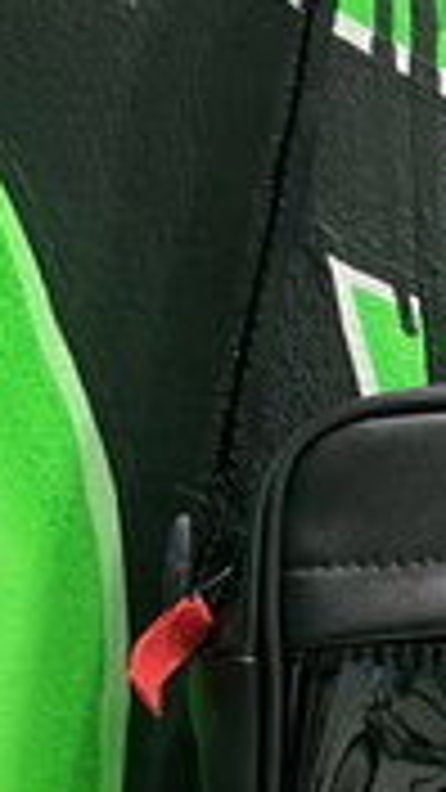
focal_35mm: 86
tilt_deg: +4.6
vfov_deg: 24.5
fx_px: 1808
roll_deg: +3.5
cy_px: 578
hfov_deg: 13.5
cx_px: 608
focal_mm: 5.1
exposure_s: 1/50
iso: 125
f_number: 1.6
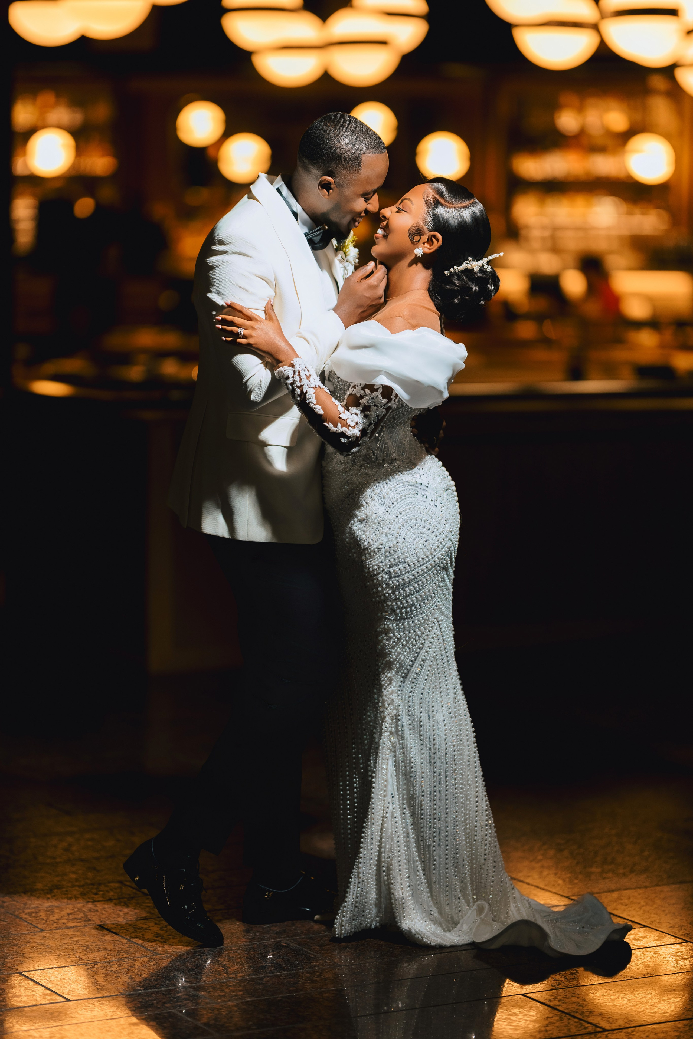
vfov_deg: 19.5
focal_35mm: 105
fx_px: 3032
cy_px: 520
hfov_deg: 13.0
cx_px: 346
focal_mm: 105
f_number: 1.4
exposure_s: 1/100
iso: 250
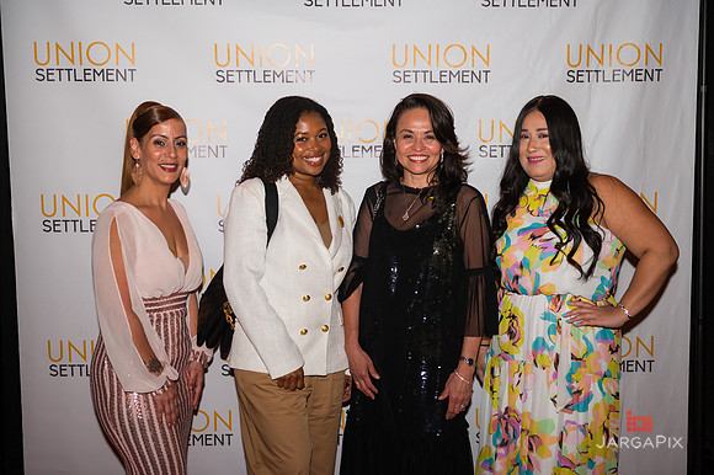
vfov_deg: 28.0
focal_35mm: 48
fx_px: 951
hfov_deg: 41.1
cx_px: 357
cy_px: 238
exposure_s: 1/200
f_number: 4
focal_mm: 48
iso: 1000
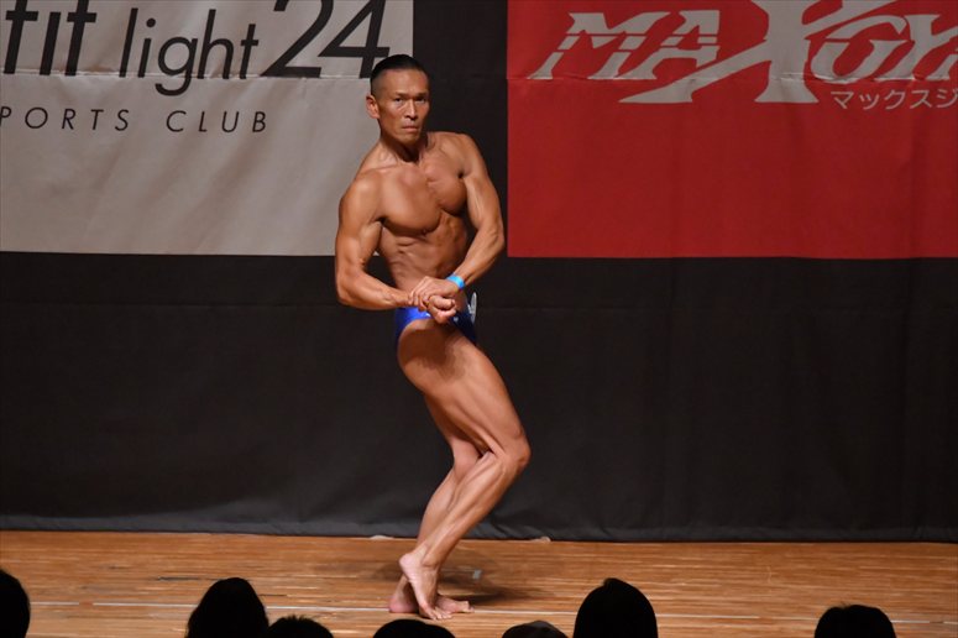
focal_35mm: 300
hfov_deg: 6.9
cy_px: 319
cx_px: 479
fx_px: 7980
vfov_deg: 4.6
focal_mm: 200
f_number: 5.6
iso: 8000
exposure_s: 1/400
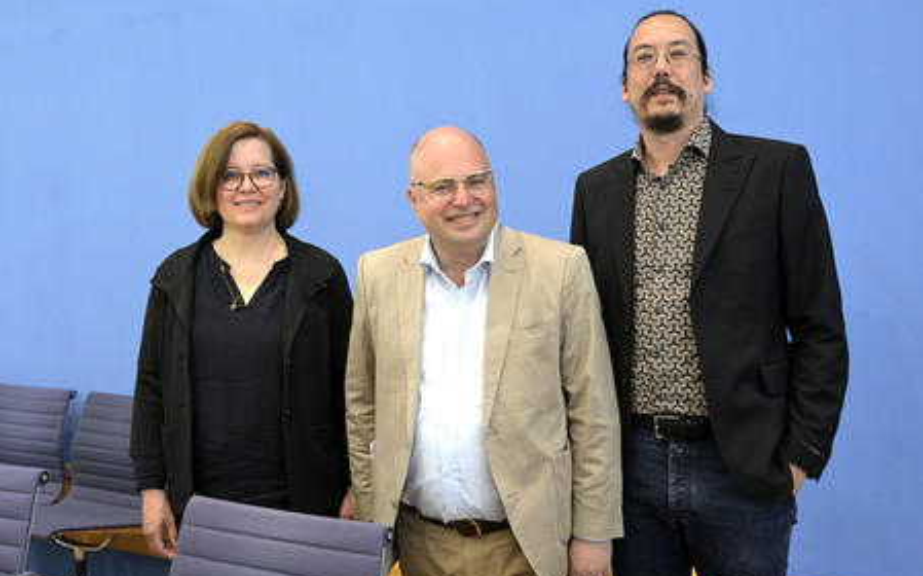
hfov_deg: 46.2
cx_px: 462
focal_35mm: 43
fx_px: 1081
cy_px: 288
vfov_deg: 29.8
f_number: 5.6
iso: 3200
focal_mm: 42
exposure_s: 1/400
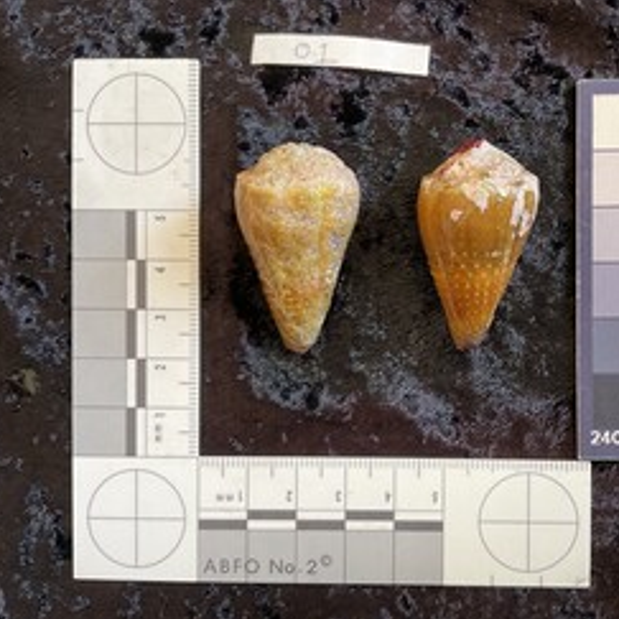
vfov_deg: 44.9
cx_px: 428
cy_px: 320
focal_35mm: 37
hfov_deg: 44.1
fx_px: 749
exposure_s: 1/60
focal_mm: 3
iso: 50
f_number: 1.8
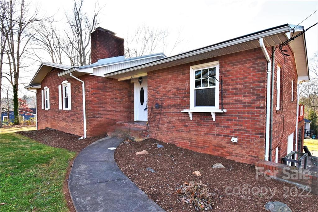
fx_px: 132
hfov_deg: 100.4
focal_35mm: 15
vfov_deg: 77.3
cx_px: 159
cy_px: 106
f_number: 10
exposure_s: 1/200
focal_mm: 10
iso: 400
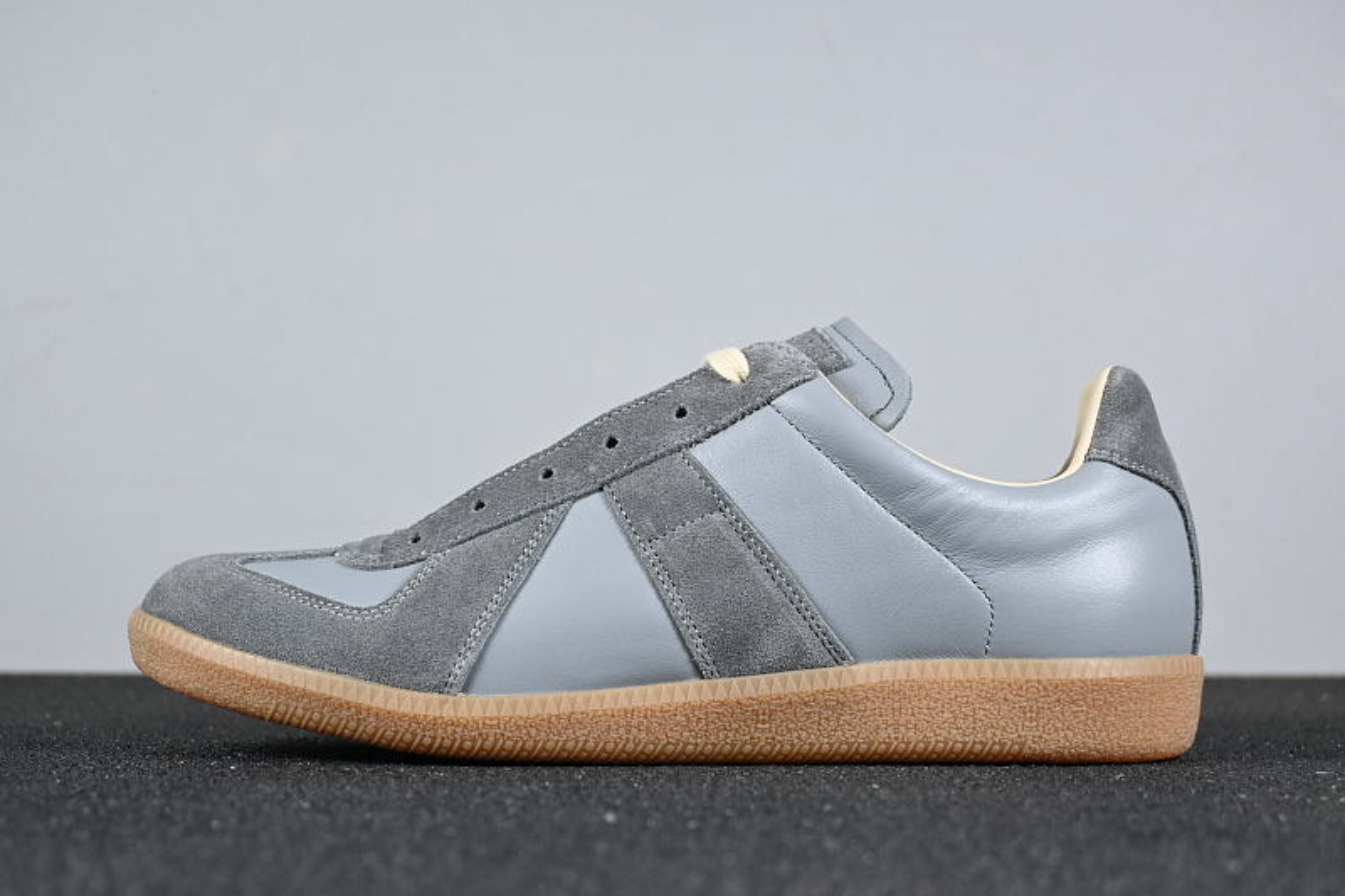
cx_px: 672
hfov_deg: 34.2
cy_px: 448
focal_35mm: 58
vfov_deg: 23.2
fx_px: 2185
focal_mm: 39
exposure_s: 1/125
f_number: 5.6
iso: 640
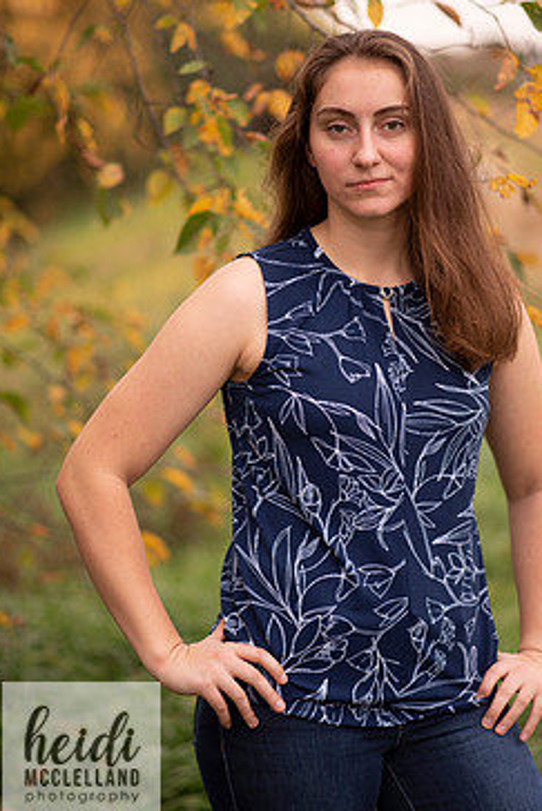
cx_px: 303
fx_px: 2369
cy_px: 368
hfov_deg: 13.1
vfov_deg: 19.4
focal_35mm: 105
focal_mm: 85
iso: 160
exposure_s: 1/250
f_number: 1.8
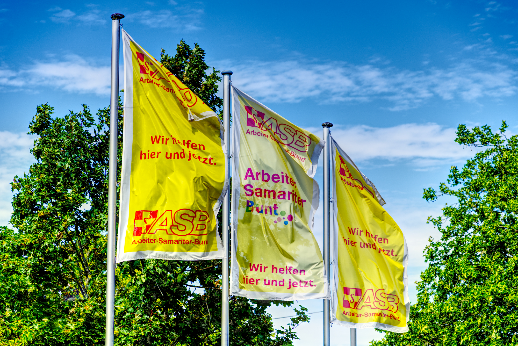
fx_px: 1512
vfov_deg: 13.1
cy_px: 173
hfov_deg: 19.4
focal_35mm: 105
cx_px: 259
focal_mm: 105
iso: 100
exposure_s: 1/1600
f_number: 4
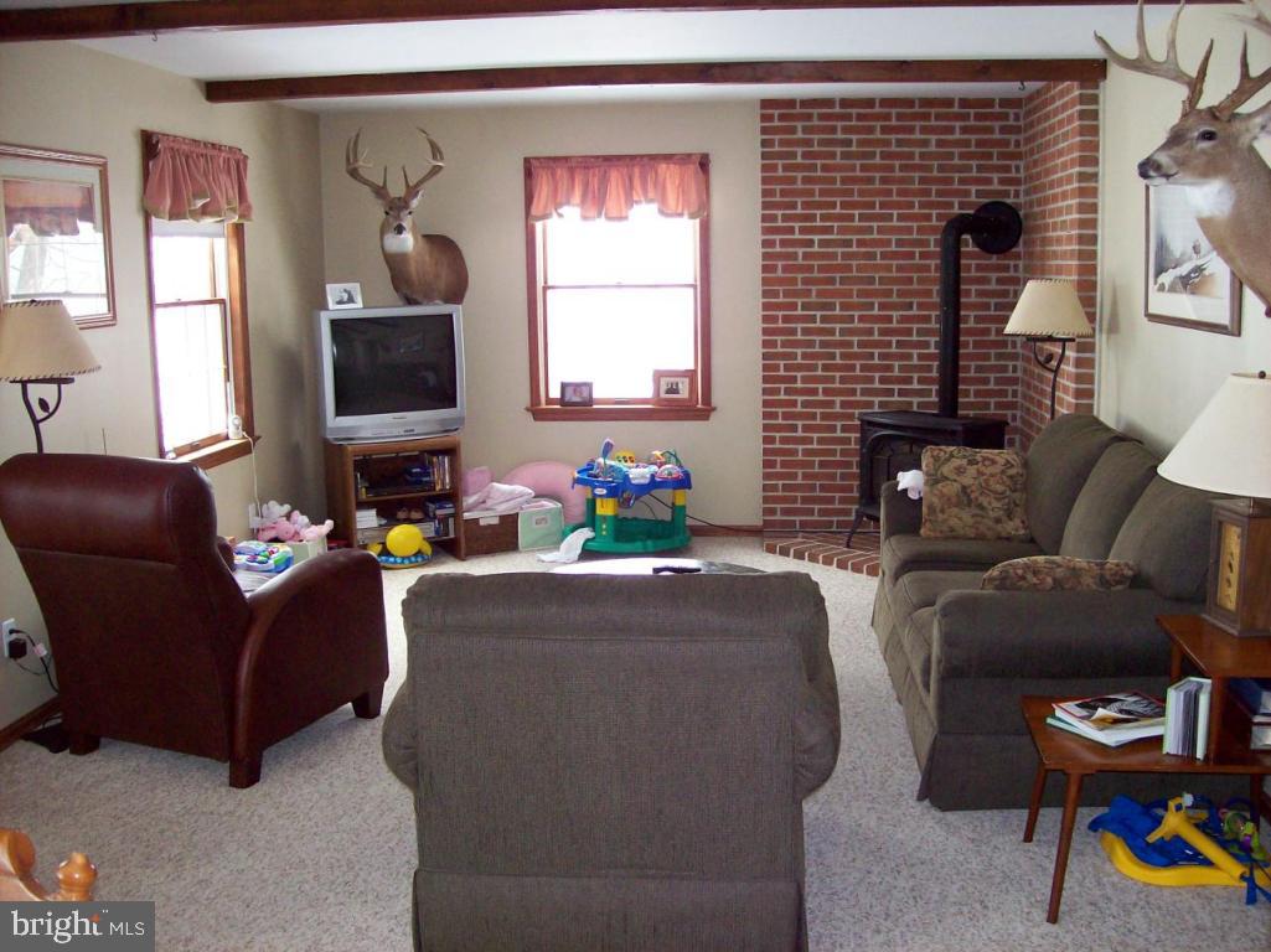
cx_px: 636
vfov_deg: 39.6
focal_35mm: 36
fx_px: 1321
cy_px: 476
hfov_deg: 51.4
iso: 140
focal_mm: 6
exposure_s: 1/64
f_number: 2.7
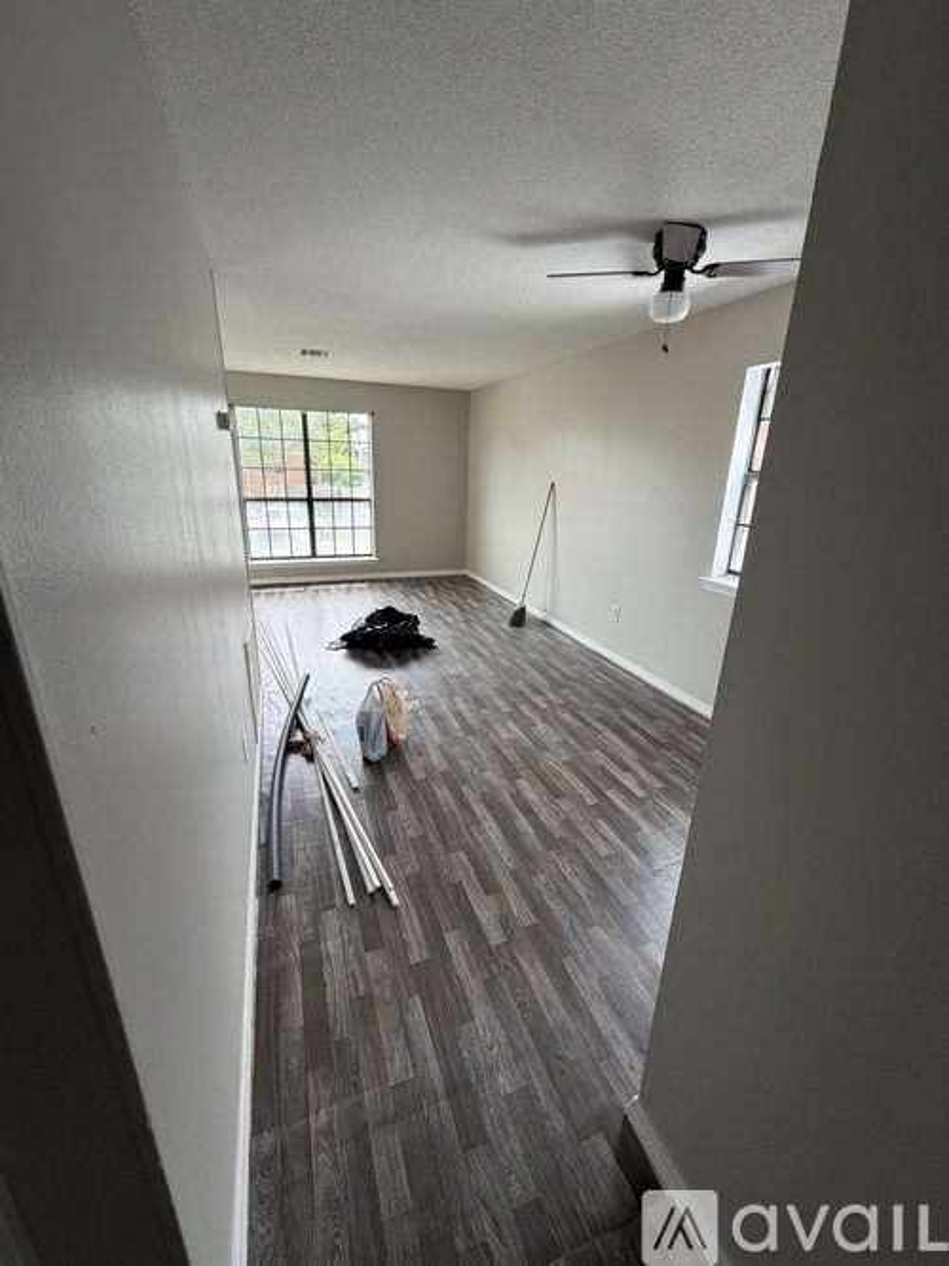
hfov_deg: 85.7
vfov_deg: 102.1
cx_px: 474
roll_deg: -1.6
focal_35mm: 14
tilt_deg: -18.6
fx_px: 512
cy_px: 633
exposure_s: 1/121
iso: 80
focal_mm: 2.22
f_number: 2.2
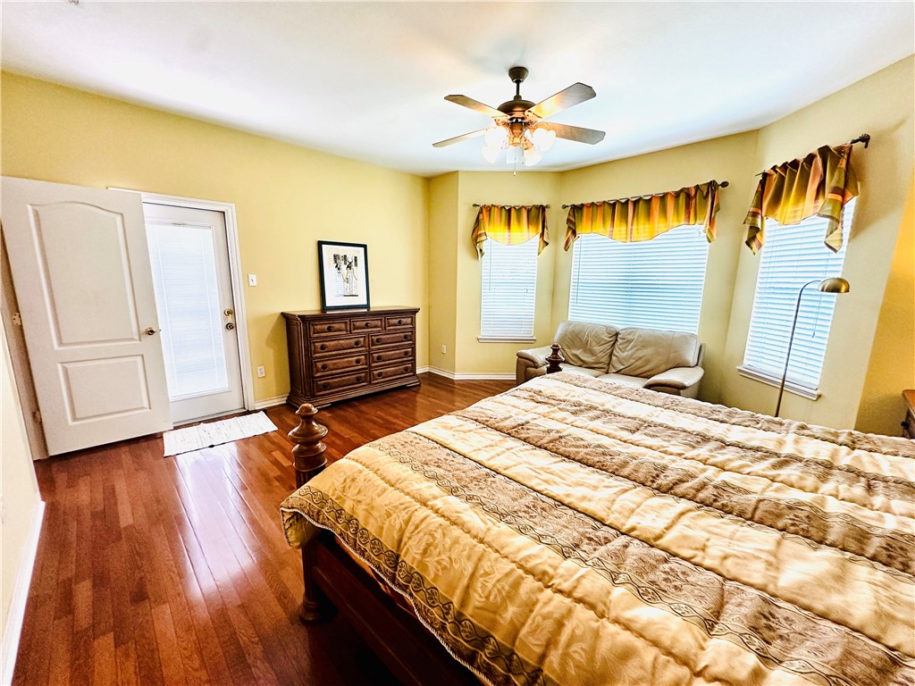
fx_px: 370
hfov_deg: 102.1
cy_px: 343
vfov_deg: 85.7
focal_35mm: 14
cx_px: 458
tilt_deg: -9.7
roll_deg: -1.2
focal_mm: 2.22
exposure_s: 1/120
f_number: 2.2
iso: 200
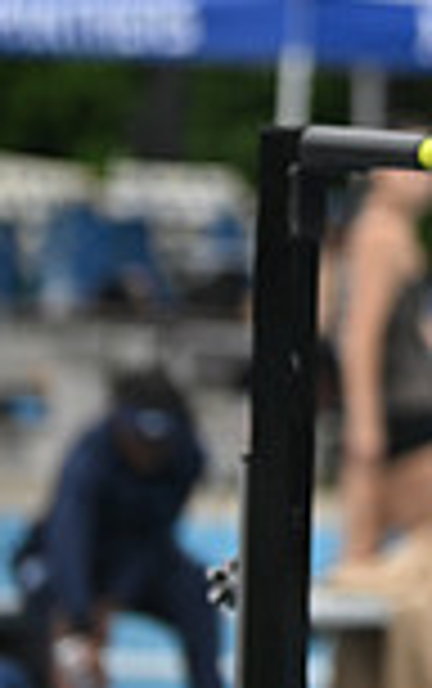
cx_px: 1188
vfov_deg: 4.3
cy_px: -65
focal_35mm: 483
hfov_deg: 2.7
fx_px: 9073
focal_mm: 125
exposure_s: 1/2500
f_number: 3.2
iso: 250
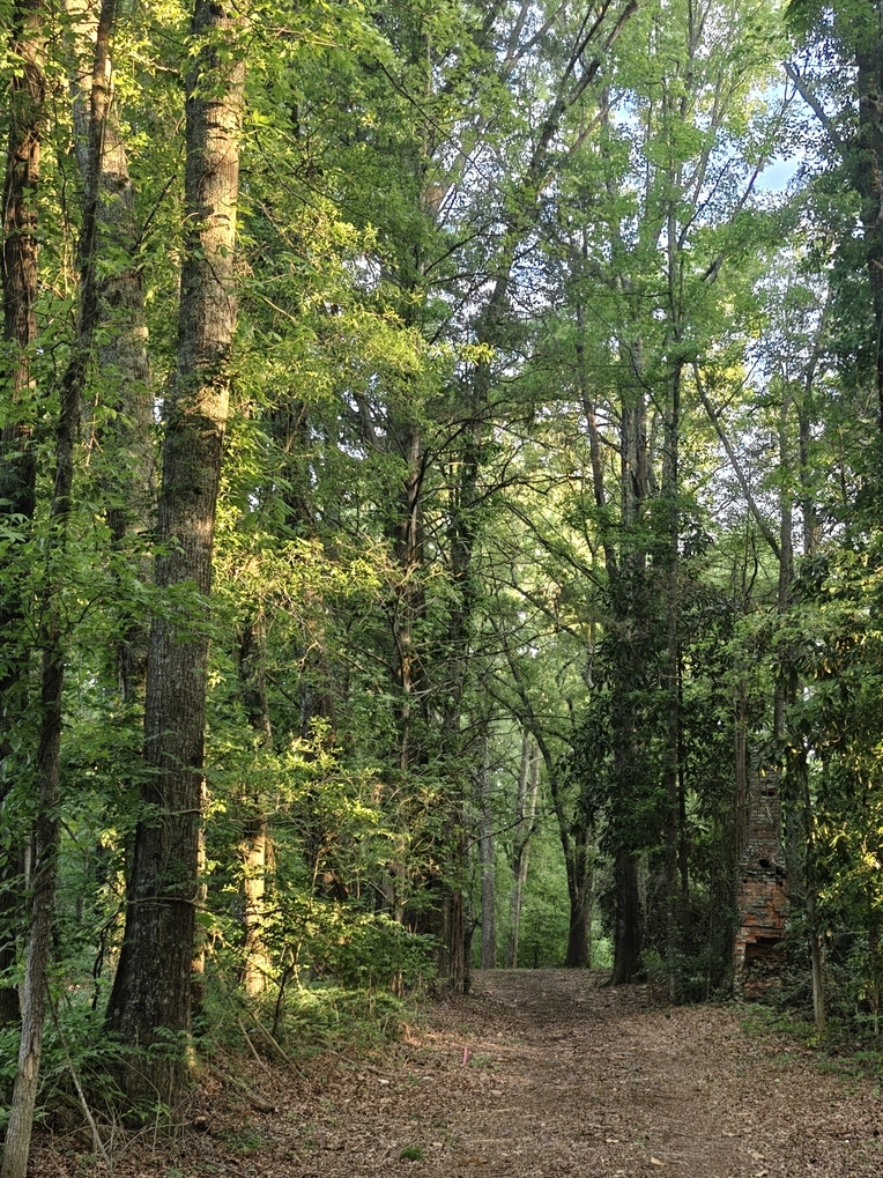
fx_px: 1769
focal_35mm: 52
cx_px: 592
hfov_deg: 27.8
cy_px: 814
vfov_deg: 36.3
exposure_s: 1/100
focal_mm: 6.06
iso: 400
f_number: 1.6
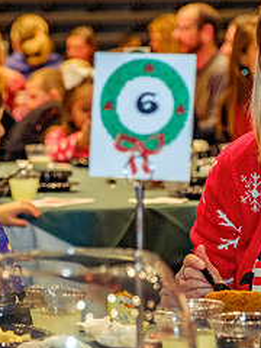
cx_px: 107
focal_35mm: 193
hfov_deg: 7.7
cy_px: 217
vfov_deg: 10.2
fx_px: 1940
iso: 1600
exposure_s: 1/125
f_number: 2.8
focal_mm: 55
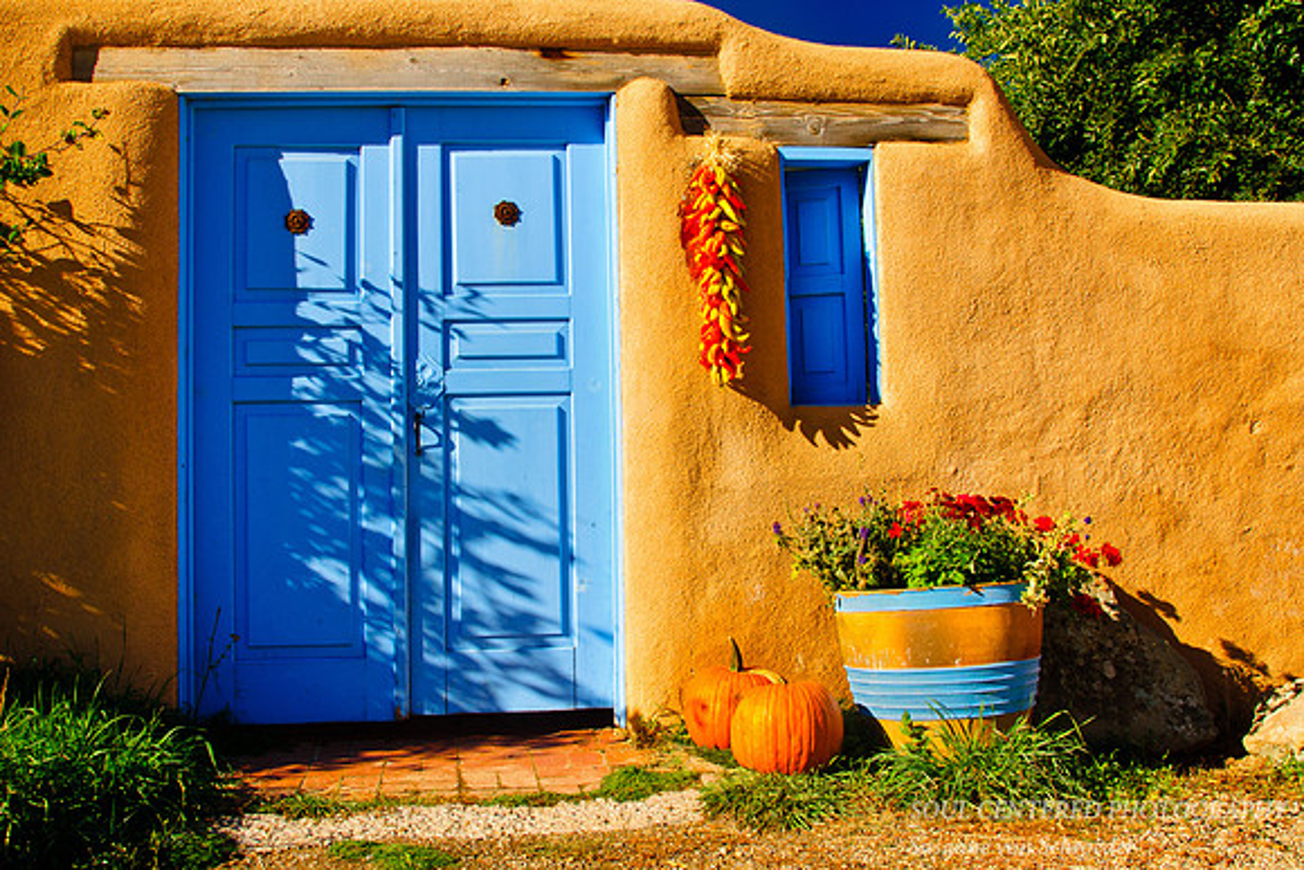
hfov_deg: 57.2
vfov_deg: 40.0
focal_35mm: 33
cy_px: 435
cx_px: 652
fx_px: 1196
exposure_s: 1/45
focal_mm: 22
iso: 200
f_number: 13
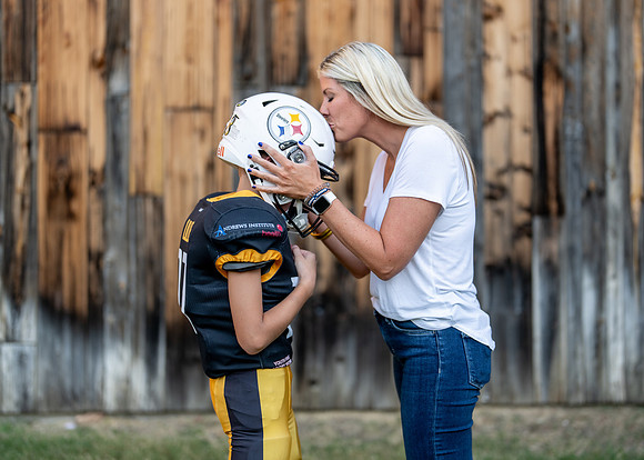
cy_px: 220
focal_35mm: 55
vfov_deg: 25.6
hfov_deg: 35.2
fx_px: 1013
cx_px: 347
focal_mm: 50
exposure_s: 1/1600
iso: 100
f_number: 1.2
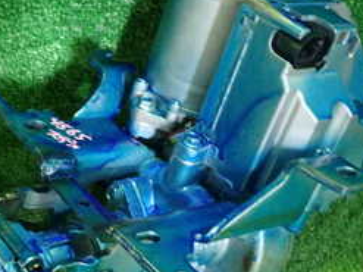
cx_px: 72
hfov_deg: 26.2
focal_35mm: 73
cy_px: 193
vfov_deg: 20.0
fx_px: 765
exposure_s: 1/20
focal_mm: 5.4
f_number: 2.3
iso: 800
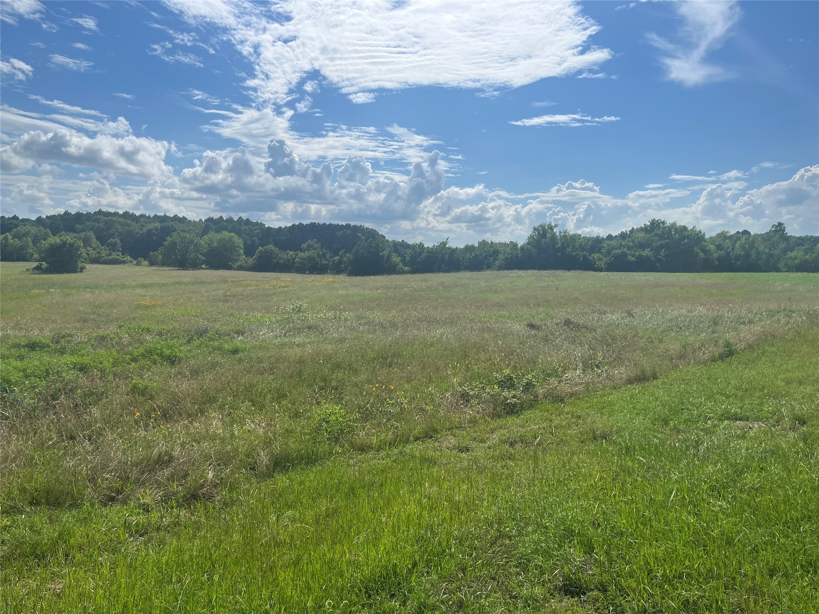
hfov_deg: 67.3
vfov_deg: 53.1
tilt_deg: -5.0
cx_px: 410
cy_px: 307
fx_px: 615
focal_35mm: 26
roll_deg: -2.1
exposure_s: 1/9901
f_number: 1.6
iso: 50
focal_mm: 5.1
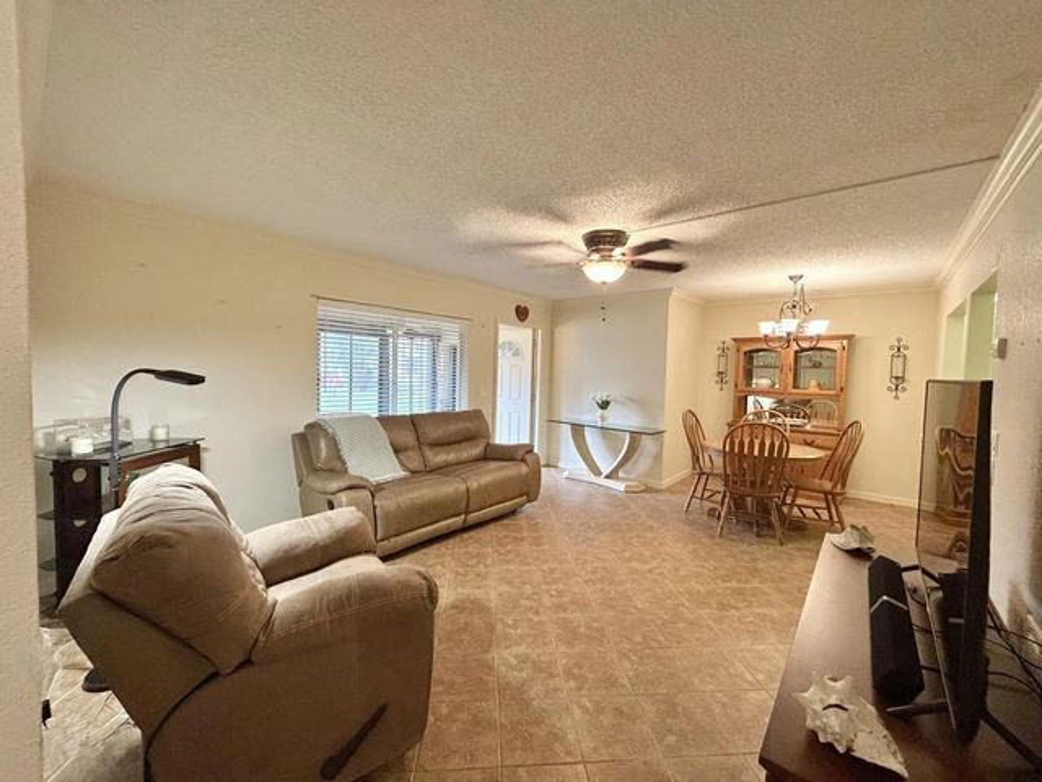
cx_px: 521
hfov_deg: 102.1
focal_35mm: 14
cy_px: 391
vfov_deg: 85.7
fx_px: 421
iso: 400
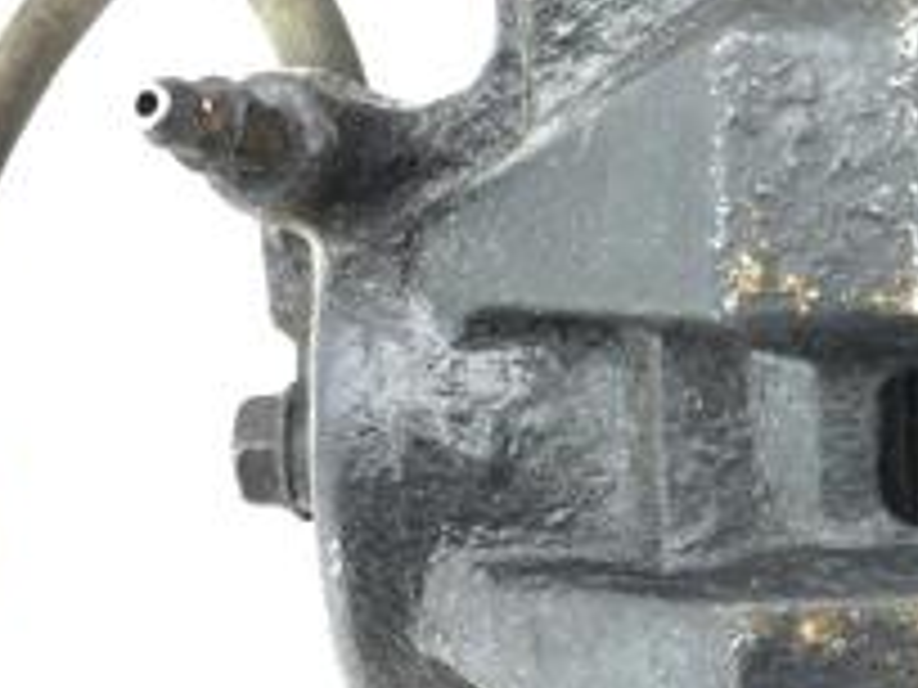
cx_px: 1112
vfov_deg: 16.2
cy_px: 418
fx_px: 2413
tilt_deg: -46.5
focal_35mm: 91
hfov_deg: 20.1
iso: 25
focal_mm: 4.15
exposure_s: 1/100
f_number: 2.2
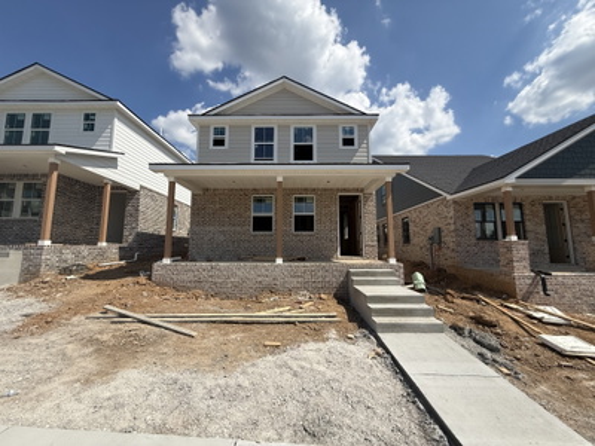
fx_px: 241
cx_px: 298
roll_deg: -0.4
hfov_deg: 102.1
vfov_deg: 85.7
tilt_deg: +6.4
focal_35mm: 14
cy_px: 223
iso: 50
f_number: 2.2
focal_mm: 2.22
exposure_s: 1/2237
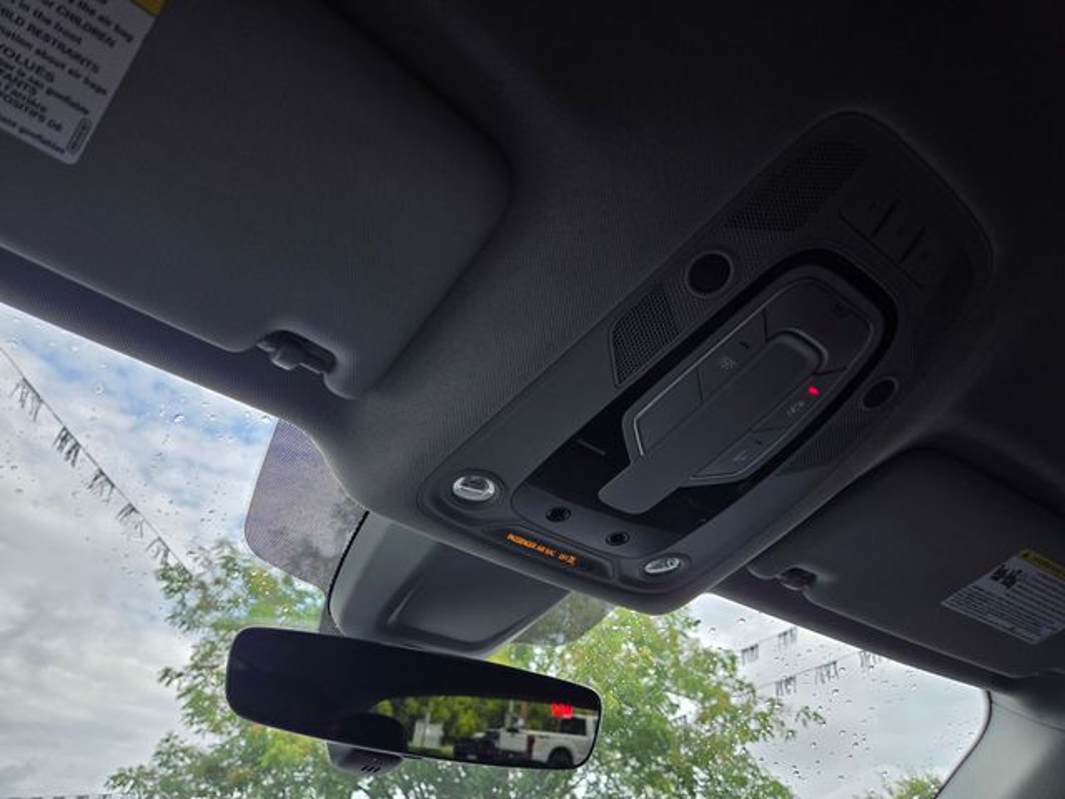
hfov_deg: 73.9
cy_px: 400
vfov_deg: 58.9
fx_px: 708
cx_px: 532
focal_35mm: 23
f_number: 1.8
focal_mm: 5.4
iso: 25
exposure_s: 1/430
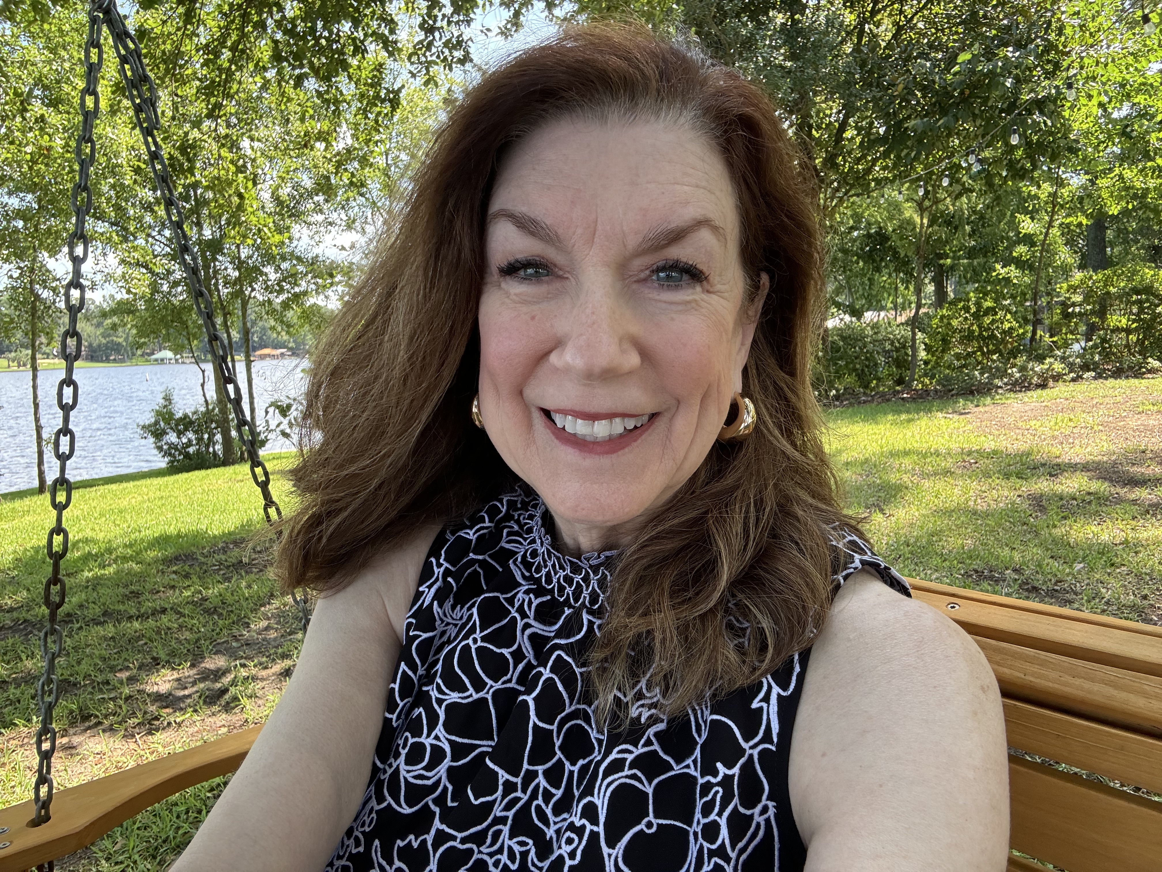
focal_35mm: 23
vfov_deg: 58.9
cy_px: 436
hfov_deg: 73.9
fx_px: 772
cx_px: 581
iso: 50
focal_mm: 2.69
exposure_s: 1/121
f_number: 1.9
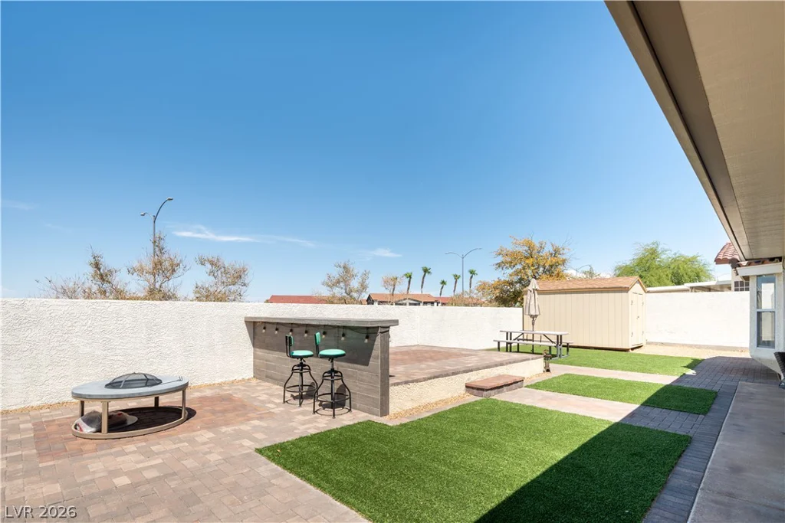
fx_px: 349
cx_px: 392
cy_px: 262
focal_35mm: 16
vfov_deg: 73.8
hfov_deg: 96.7
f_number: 8
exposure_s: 1/200
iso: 100
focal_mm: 16
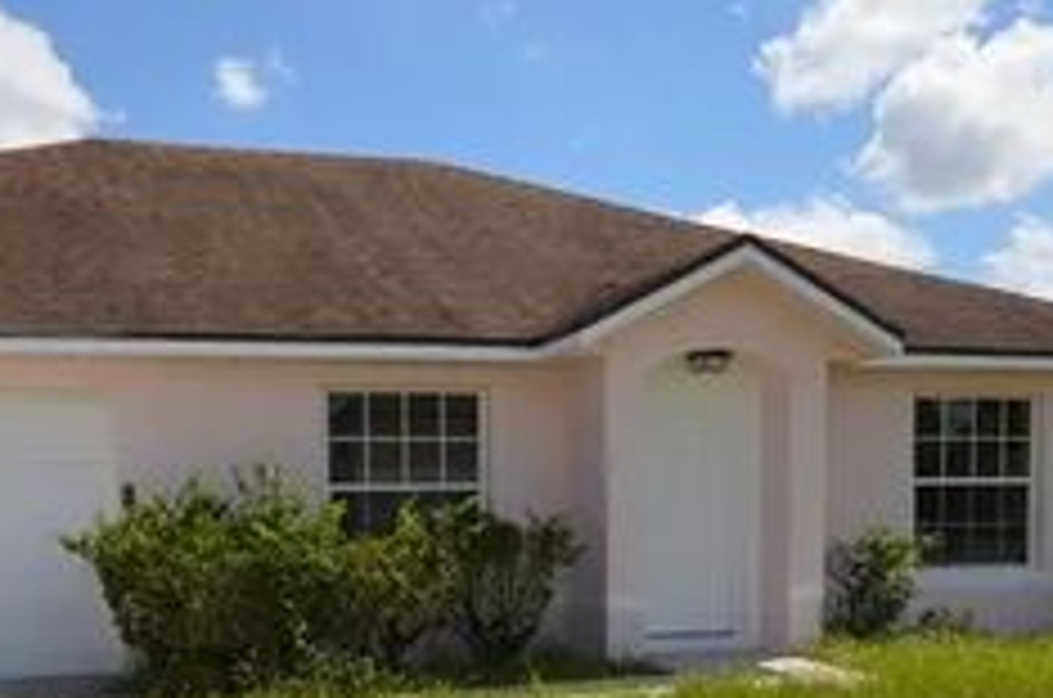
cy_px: 592
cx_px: 382
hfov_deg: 47.0
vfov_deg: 31.4
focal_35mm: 41
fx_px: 1197
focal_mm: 10
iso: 100
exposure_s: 1/200
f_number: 10
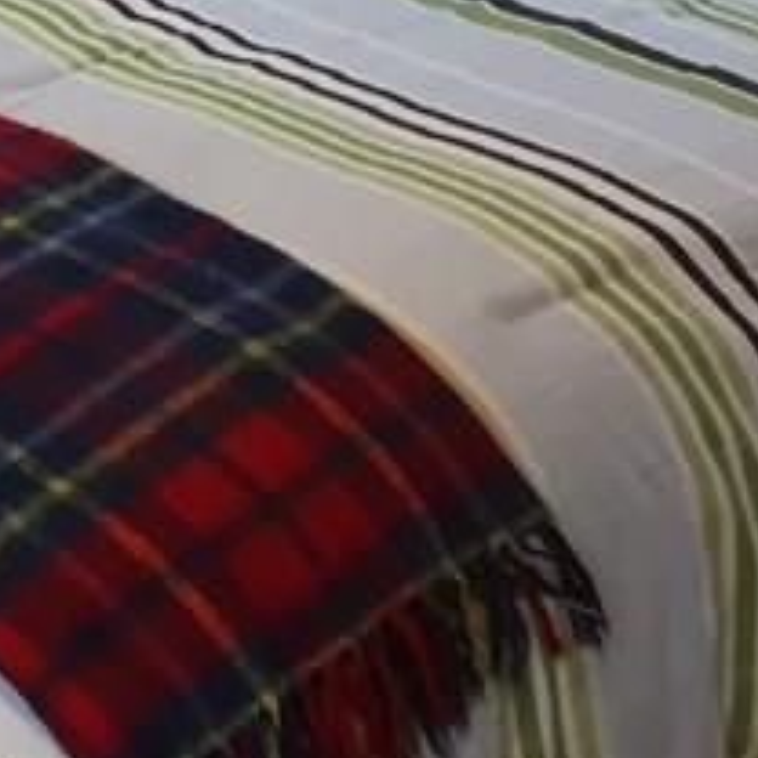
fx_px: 3122
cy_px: -616
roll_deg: +0.6
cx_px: -856
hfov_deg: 12.0
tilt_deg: -11.5
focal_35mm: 126
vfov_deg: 12.6
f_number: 2.2
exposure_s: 1/30
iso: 80
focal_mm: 4.15
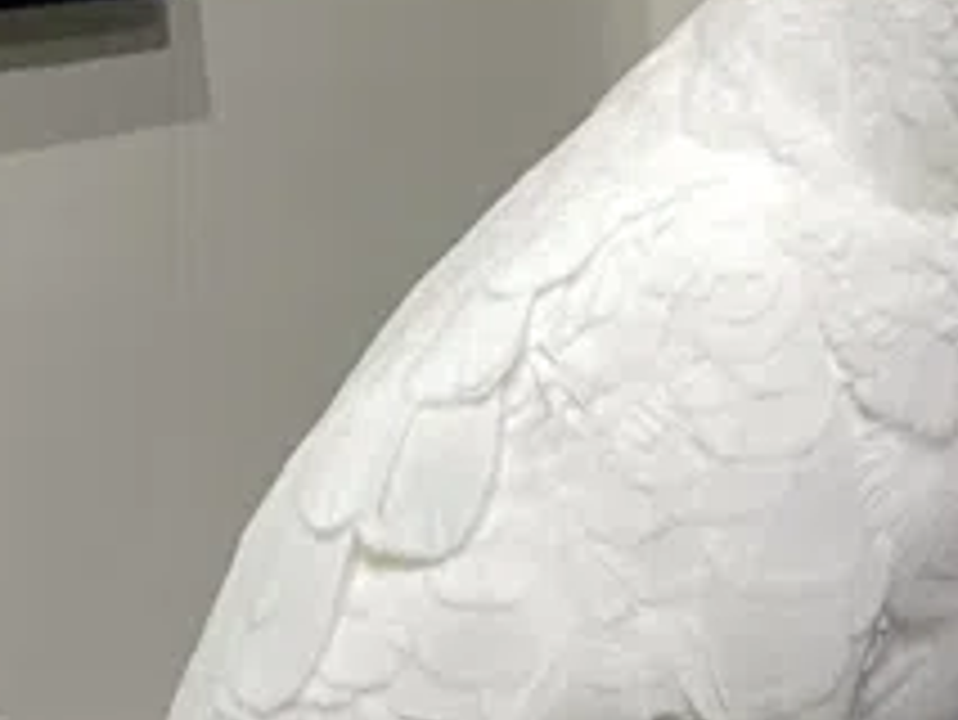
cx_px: 945
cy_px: 436
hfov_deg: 24.0
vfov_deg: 18.9
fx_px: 2160
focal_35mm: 78
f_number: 1.8
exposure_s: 1/50
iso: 320
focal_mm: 4.25
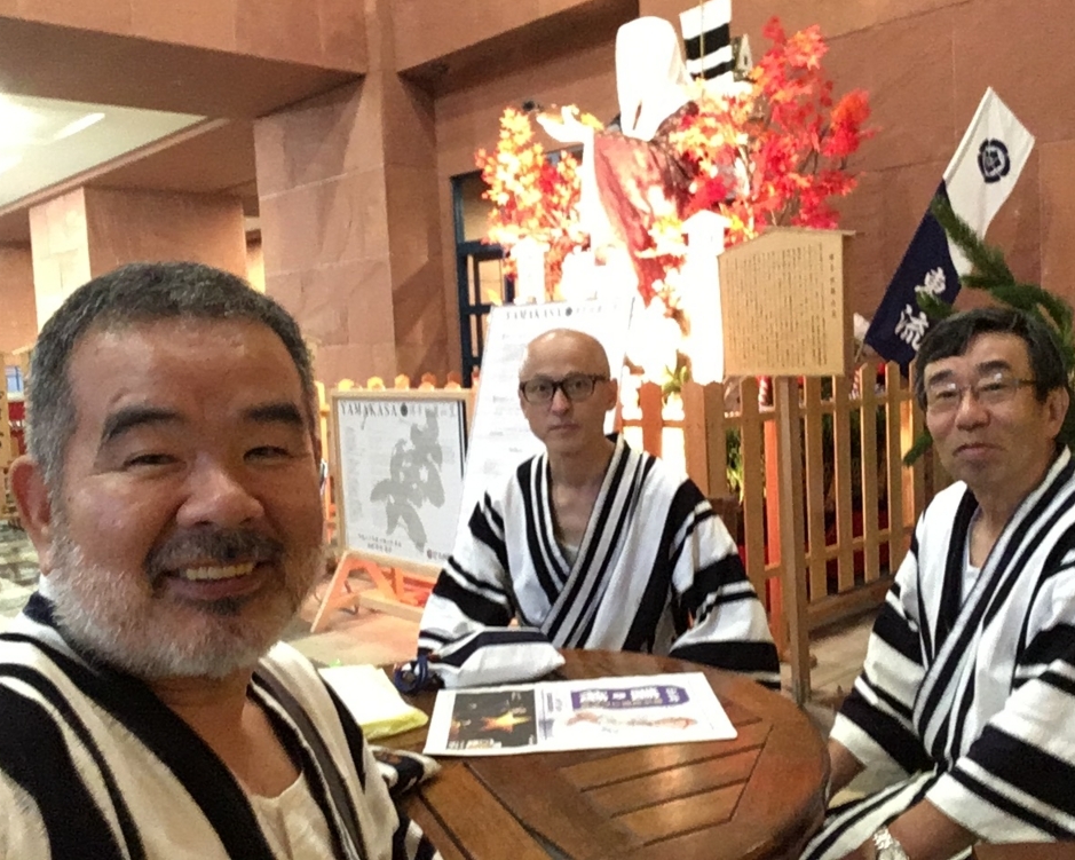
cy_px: 421
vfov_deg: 44.5
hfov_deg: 54.2
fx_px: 1050
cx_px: 569
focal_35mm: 33
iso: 500
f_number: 2.4
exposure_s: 1/15
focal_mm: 2.15
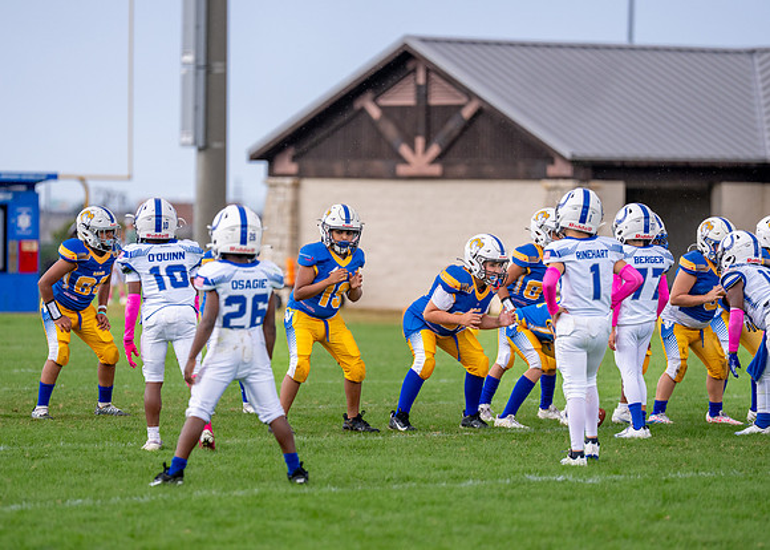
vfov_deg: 5.8
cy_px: 299
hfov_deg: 8.2
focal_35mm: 247
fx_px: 5396
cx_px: 362
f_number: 2.8
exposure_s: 1/2000
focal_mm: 200
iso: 500
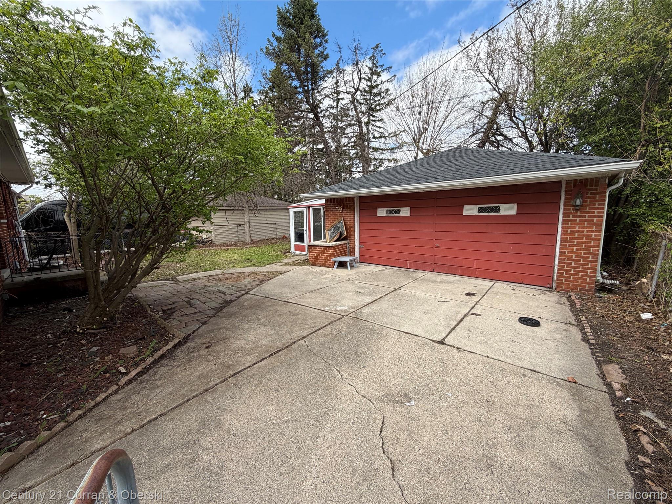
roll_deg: +1.8
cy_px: 252
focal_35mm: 14
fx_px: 272
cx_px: 336
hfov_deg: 102.1
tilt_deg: -8.1
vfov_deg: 85.7
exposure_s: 1/770
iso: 40
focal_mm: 2.22
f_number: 2.2
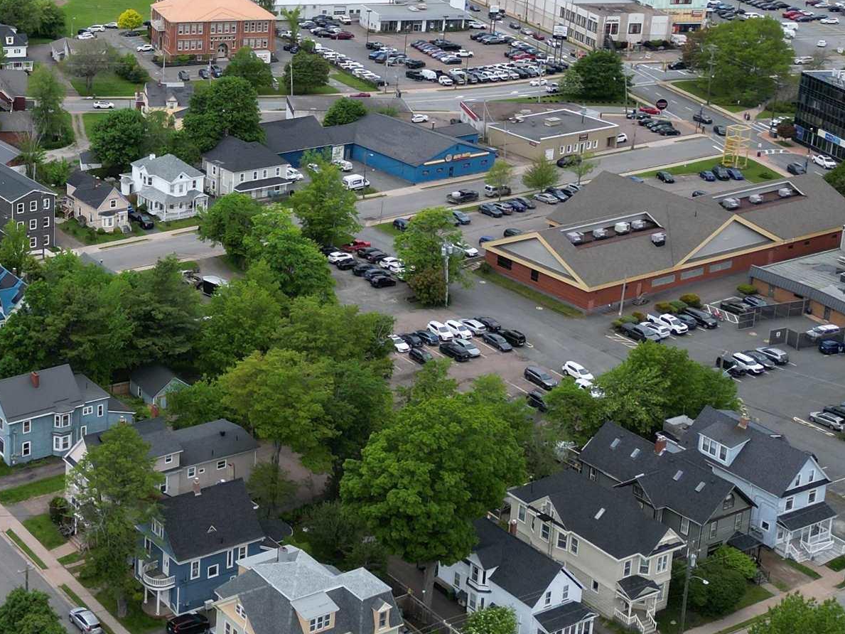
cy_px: 111
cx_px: 18
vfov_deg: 23.3
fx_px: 1514
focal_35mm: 62
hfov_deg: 29.3
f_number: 1.7
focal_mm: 6.72
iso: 140
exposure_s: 1/3200
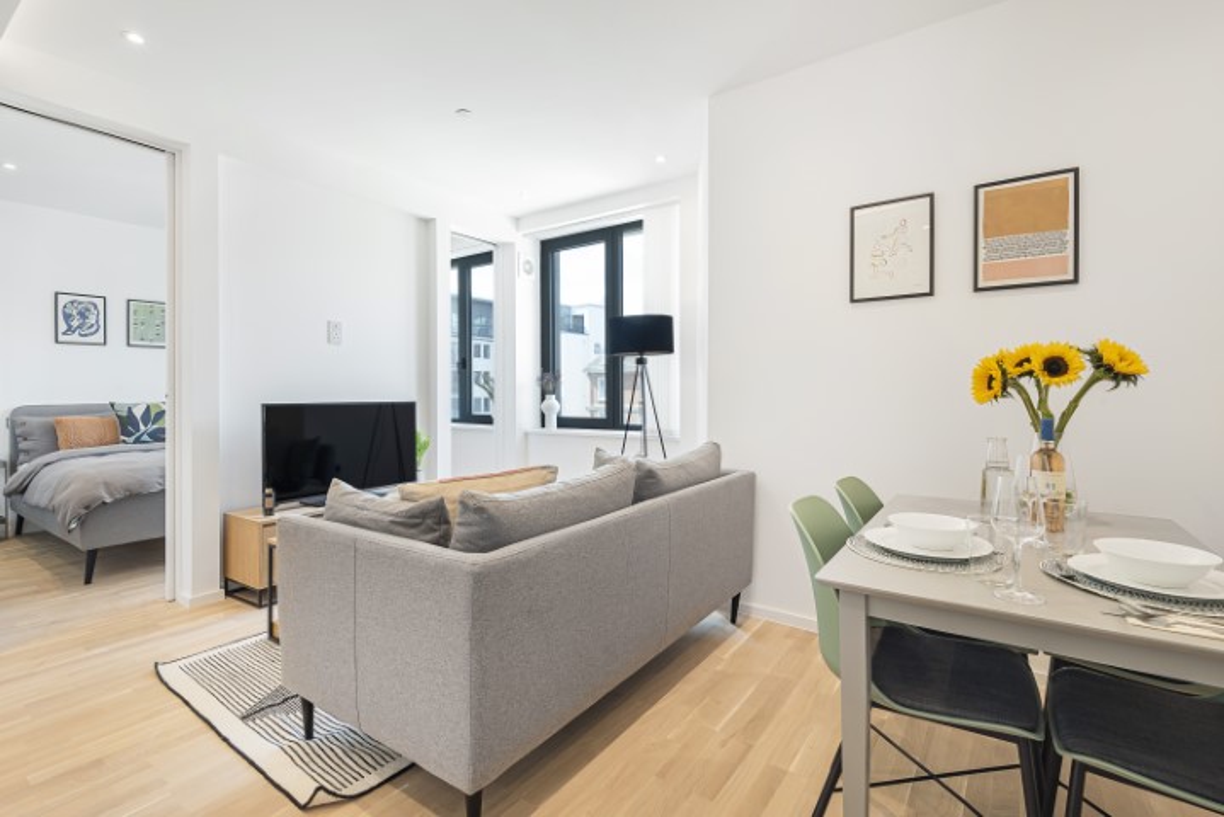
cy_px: 408
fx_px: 544
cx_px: 612
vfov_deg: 73.8
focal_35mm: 16
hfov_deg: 96.7
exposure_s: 1/10
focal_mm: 16
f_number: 10
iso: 320
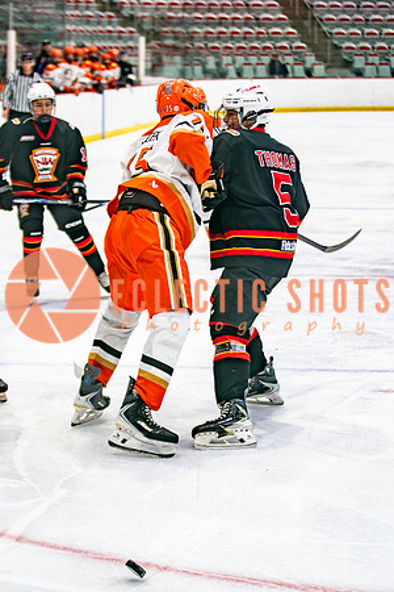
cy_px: 296
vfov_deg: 19.4
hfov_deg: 13.0
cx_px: 180
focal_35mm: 105
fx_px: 1726
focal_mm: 70
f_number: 2.8
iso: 800
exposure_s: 1/640
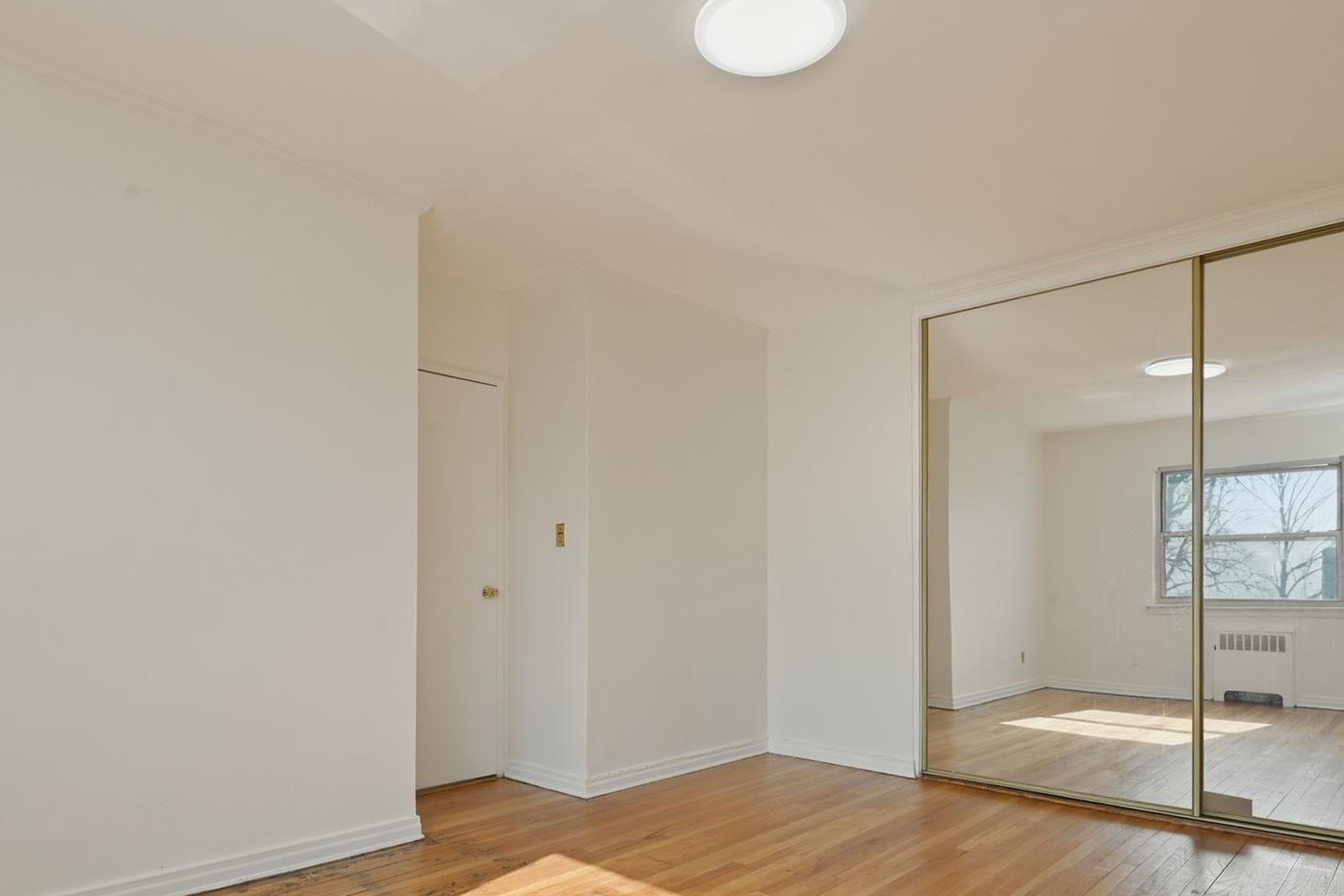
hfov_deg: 78.5
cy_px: 587
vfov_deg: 56.2
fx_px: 821
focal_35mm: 22
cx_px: 637
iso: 100
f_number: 11
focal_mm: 15
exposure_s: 1/30
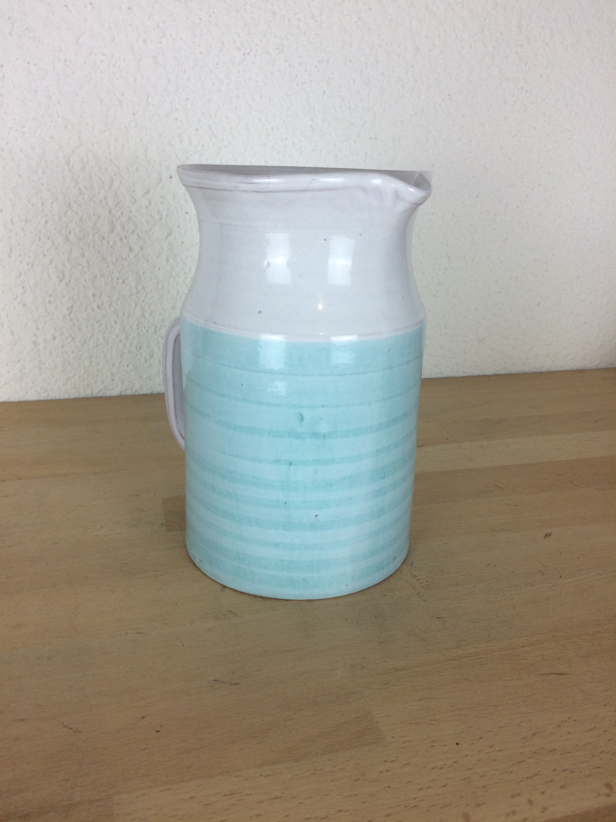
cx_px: 308
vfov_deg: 61.7
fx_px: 688
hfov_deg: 48.2
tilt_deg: -21.8
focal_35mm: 29
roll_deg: -0.4
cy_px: 411
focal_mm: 4.15
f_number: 2.2
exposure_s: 1/50
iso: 32
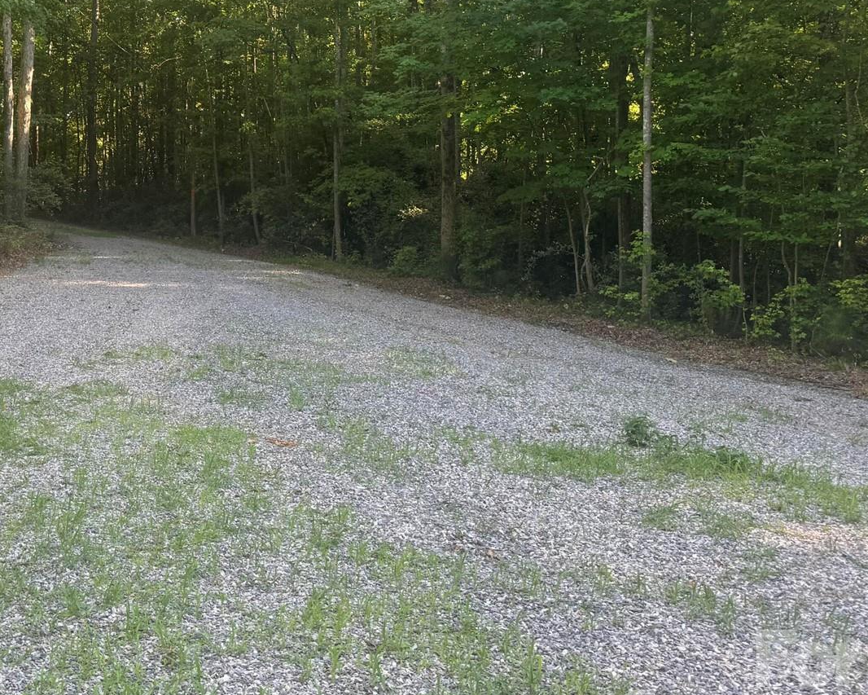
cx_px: 182
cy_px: 164
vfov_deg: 32.7
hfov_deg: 39.6
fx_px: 1156
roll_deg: -0.5
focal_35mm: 45
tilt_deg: +2.0
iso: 64
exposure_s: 1/151
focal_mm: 6.76
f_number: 1.78
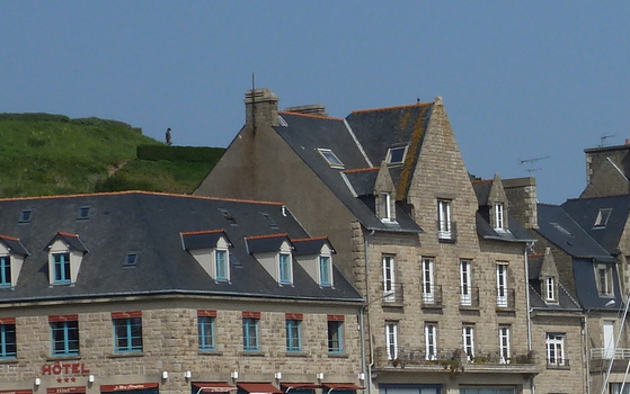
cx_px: 734
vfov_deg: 6.8
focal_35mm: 191
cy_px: 475
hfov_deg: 10.8
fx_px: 3281
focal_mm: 10.3
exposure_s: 1/640
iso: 80
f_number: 5.6
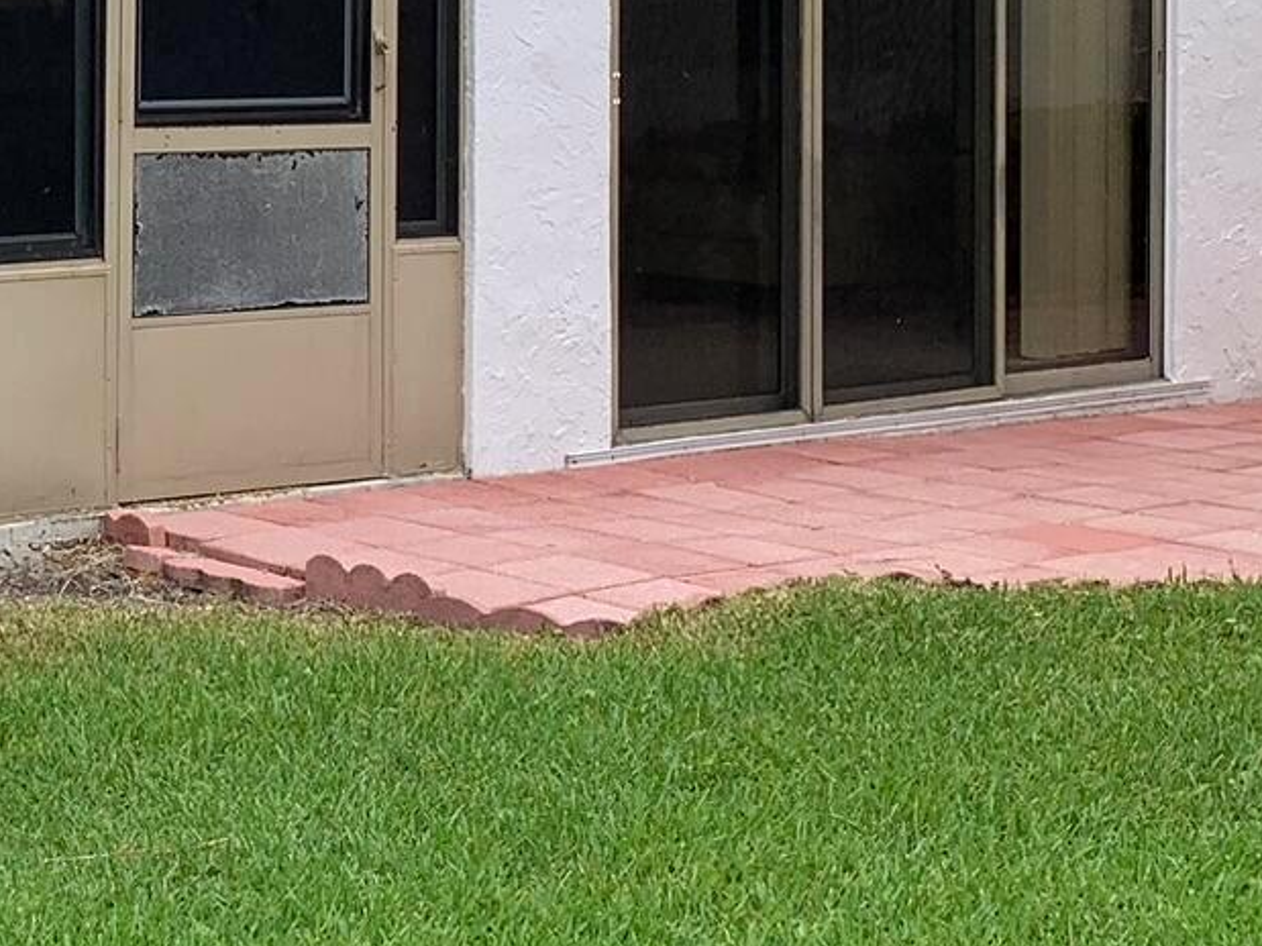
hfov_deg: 21.5
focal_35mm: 86
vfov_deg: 16.8
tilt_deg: -0.5
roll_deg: -0.1
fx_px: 3135
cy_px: 22
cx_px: -151
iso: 25
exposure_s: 1/1076
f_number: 1.8
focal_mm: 4.25
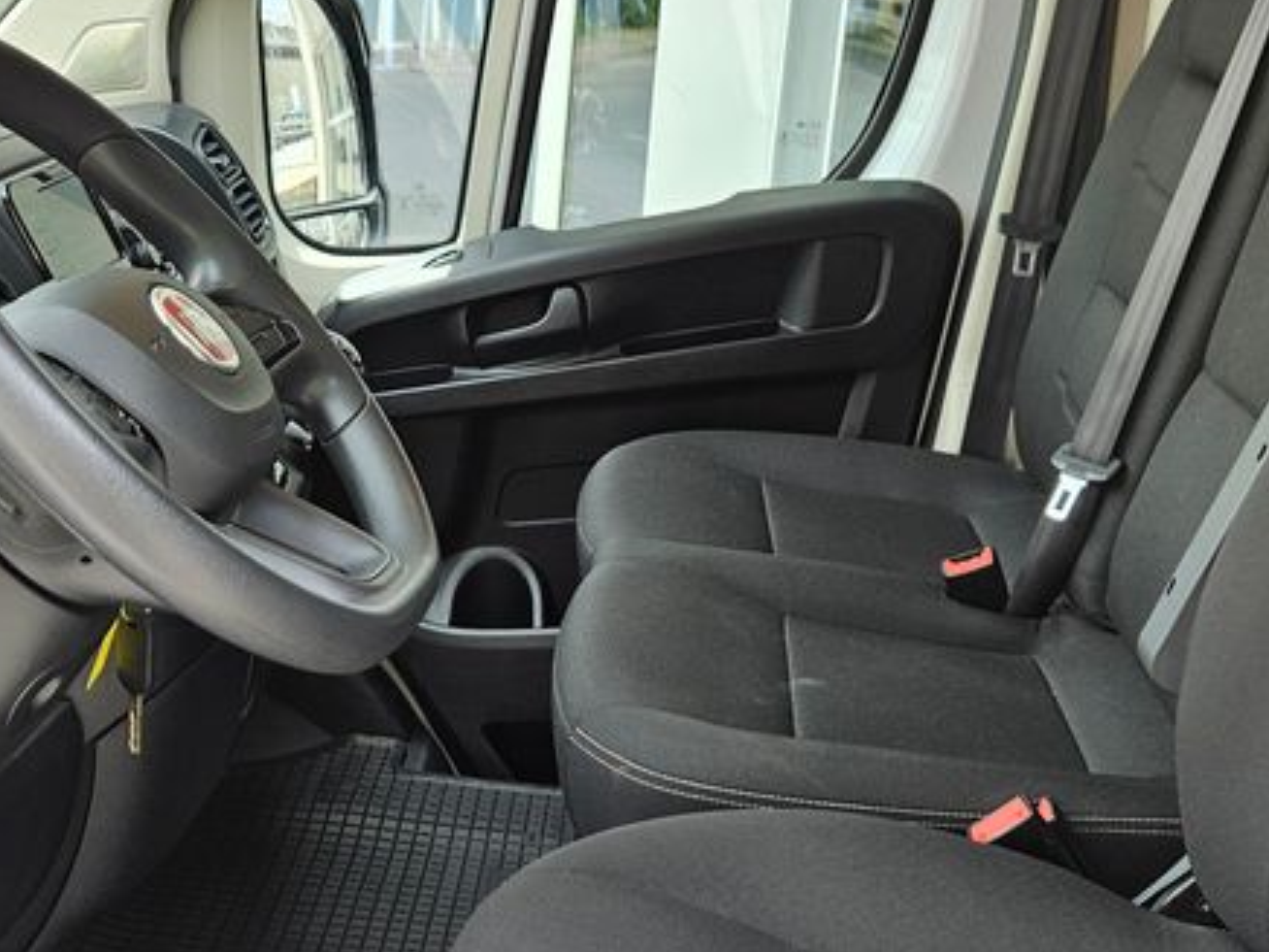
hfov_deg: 35.5
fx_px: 1980
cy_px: 632
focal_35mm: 54
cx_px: 620
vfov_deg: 26.9
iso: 32
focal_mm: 5.4
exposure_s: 1/180
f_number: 1.8
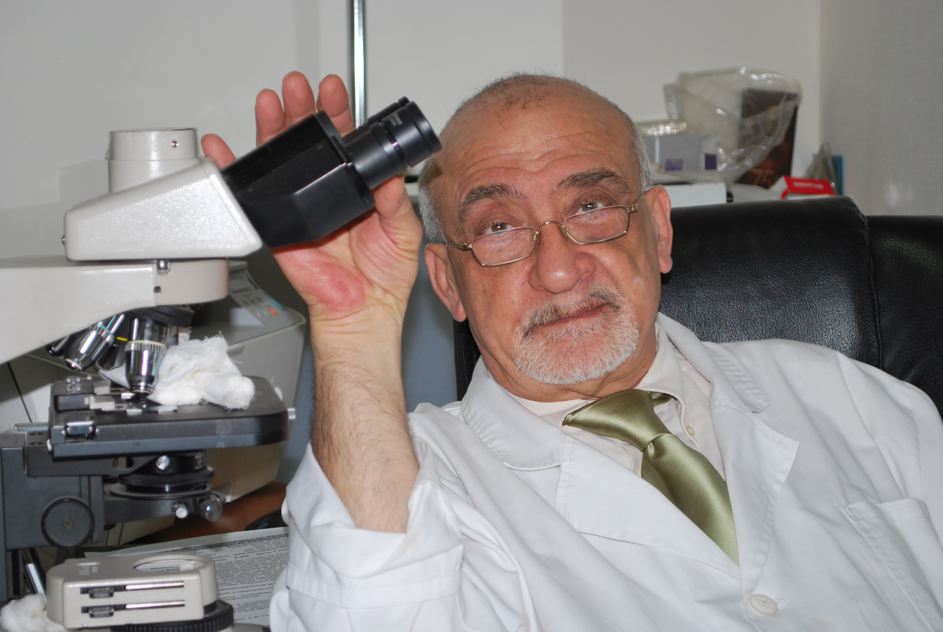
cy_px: 316
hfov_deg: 24.6
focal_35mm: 82
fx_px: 2164
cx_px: 472
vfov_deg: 16.6
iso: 200
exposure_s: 1/60
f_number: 5.6
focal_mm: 55
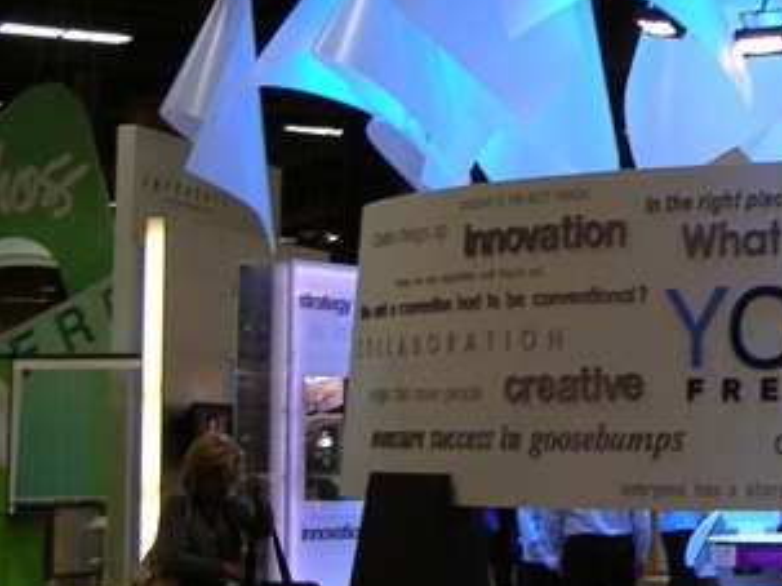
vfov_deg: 15.5
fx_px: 2145
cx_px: 859
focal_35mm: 95
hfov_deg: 19.8
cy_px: 152
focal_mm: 6
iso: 50
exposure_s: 1/38
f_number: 2.7
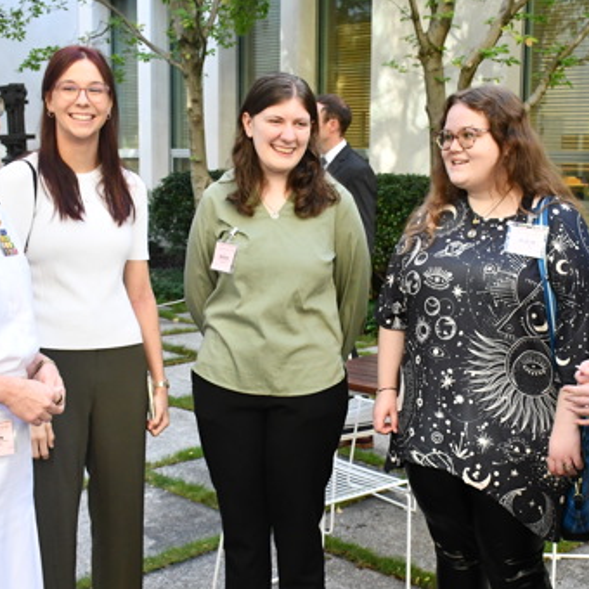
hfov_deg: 33.3
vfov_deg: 33.3
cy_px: 333
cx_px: 357
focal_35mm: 51
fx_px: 982
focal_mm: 20
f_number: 7.1
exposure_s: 1/200
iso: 2500
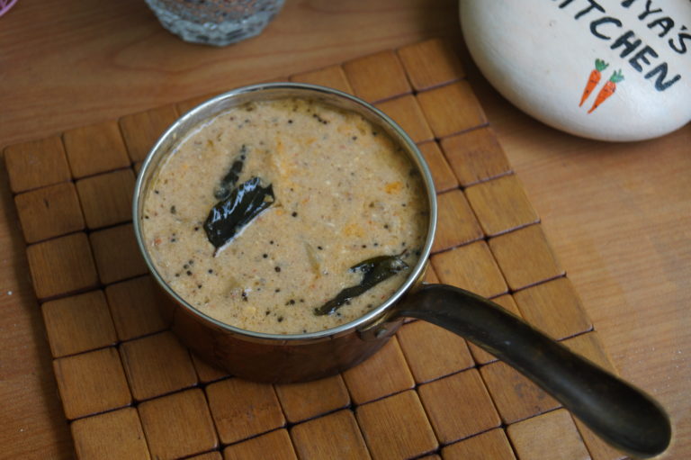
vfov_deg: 20.1
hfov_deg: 29.9
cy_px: 230
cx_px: 346
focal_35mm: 68
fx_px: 1295
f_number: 5.6
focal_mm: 45
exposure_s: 1/160
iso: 400
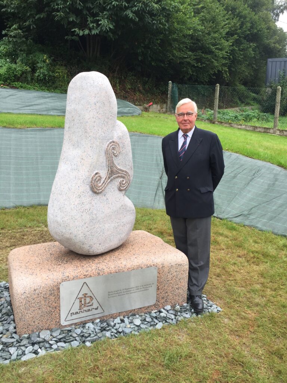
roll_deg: -1.3
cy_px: 192
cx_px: 144
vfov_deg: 61.7
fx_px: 321
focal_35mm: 29
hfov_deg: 48.2
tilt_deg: -8.7
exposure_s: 1/144
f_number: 2.2
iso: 32
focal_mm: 4.15
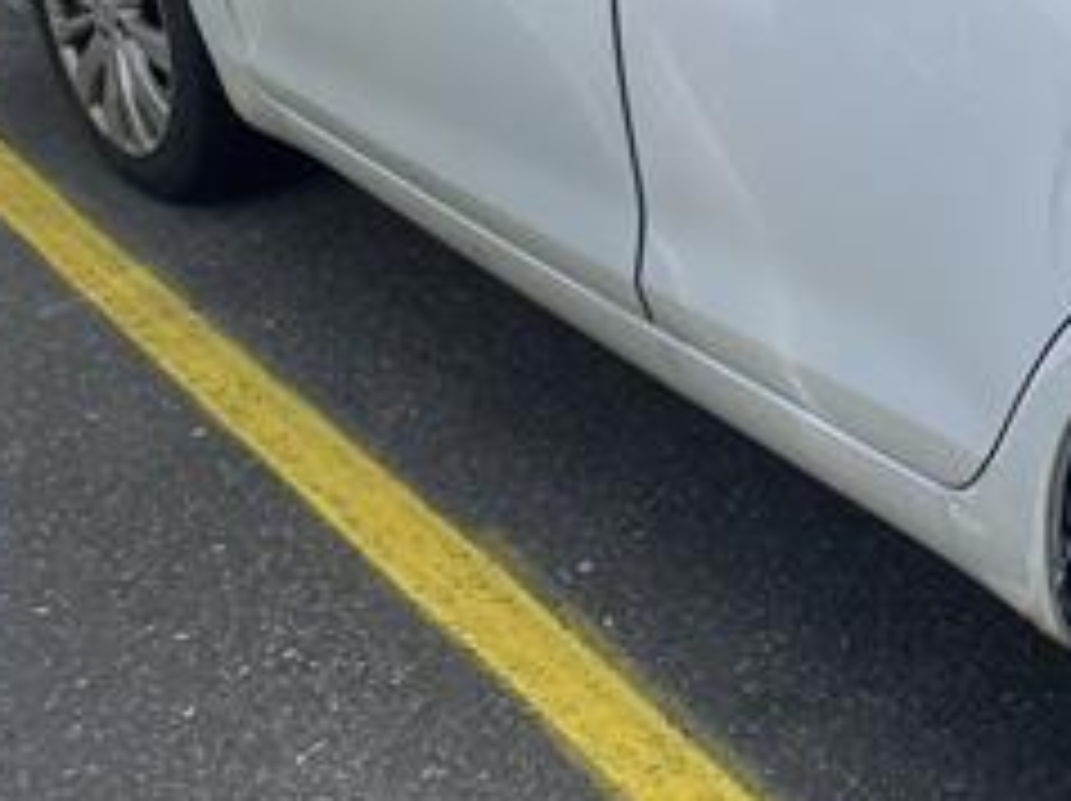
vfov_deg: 20.5
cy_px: 50
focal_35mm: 70
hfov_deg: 25.4
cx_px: 1233
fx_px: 2164
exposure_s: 1/2959
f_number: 1.6
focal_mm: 4.2
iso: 32
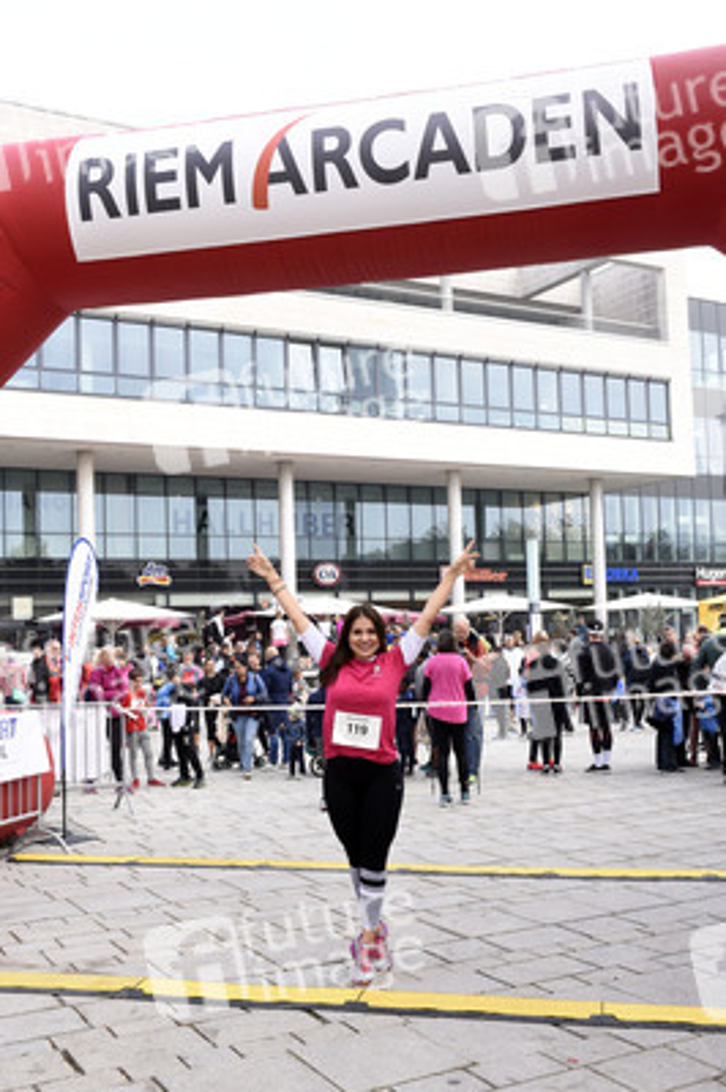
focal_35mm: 34
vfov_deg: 55.1
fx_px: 1045
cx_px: 363
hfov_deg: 38.3
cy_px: 546
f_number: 8
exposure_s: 1/160
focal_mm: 23
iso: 500
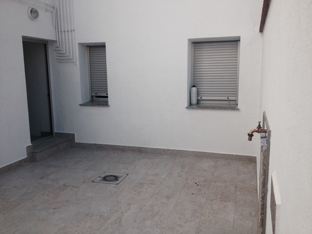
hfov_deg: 52.6
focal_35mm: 35
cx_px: 156
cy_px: 117
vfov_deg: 40.7
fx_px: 315
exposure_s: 1/909
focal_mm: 4.28
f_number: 2.4
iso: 50
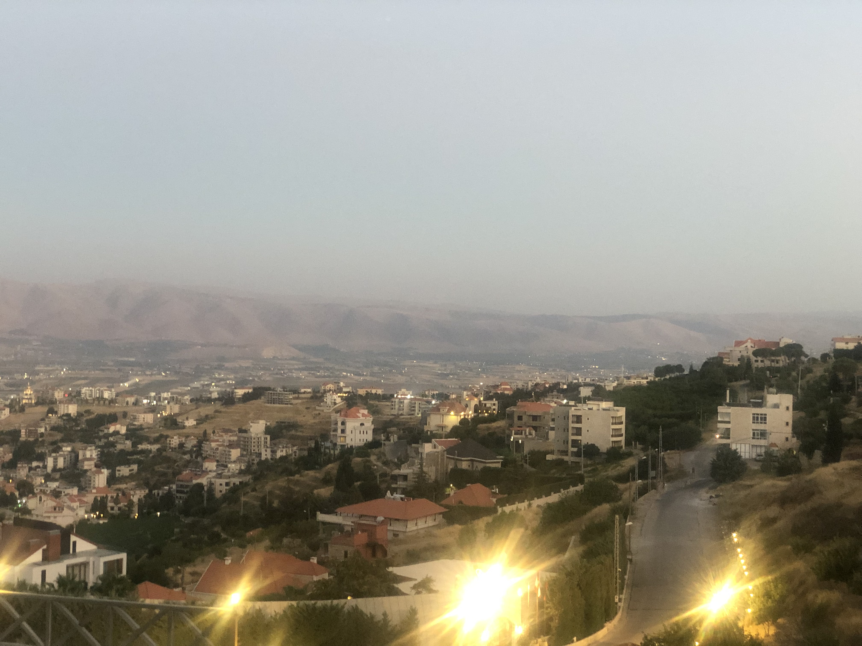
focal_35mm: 52
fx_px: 1295
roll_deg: -1.2
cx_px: 431
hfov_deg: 36.8
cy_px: 323
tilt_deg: +1.9
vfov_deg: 28.0
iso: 160
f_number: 2.4
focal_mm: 6
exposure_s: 1/17
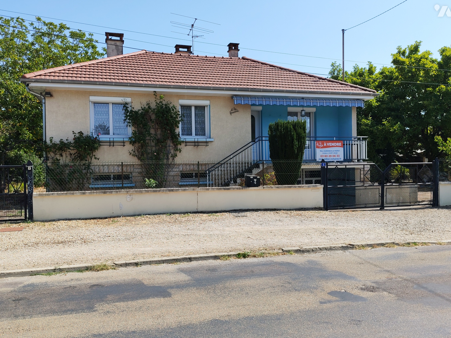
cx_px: 226
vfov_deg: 45.4
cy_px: 169
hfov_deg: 58.4
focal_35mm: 31
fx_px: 404
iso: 50
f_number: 1.9
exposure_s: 1/600
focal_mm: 6.12
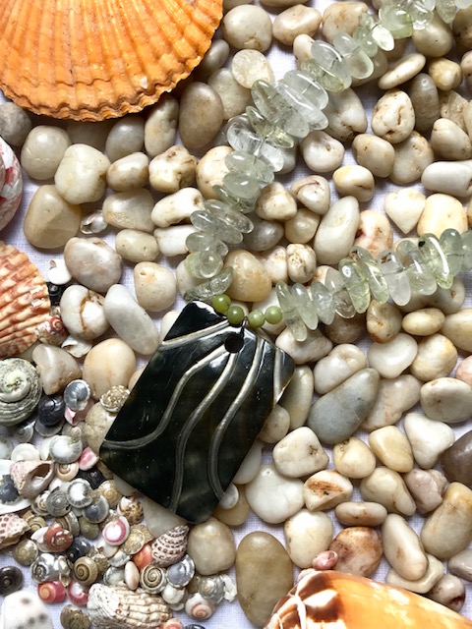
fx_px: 509
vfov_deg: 63.4
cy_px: 314
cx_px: 236
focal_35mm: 28
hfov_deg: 49.7
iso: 20
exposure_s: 1/120
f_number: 1.8
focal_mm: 3.99
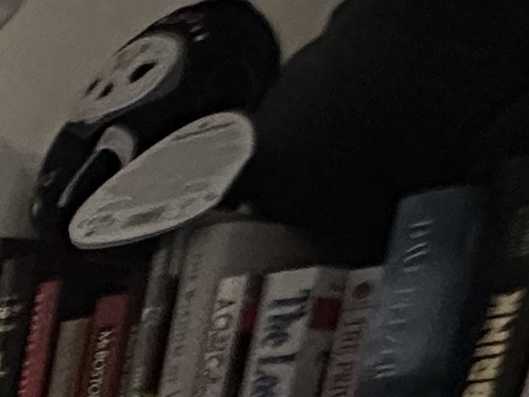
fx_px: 1345
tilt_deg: -12.9
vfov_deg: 13.8
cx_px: -1008
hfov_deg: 12.0
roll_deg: -3.7
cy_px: 836
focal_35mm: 88
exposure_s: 1/60
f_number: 2.2
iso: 800
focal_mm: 2.22
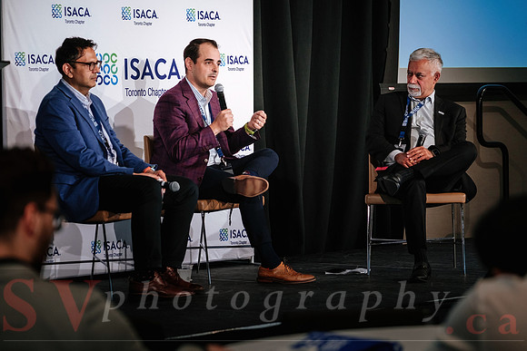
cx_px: 285
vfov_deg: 9.6
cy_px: 188
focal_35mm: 143
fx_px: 2093
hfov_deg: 14.3
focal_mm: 87.1
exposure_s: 1/100
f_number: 2.8
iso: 800
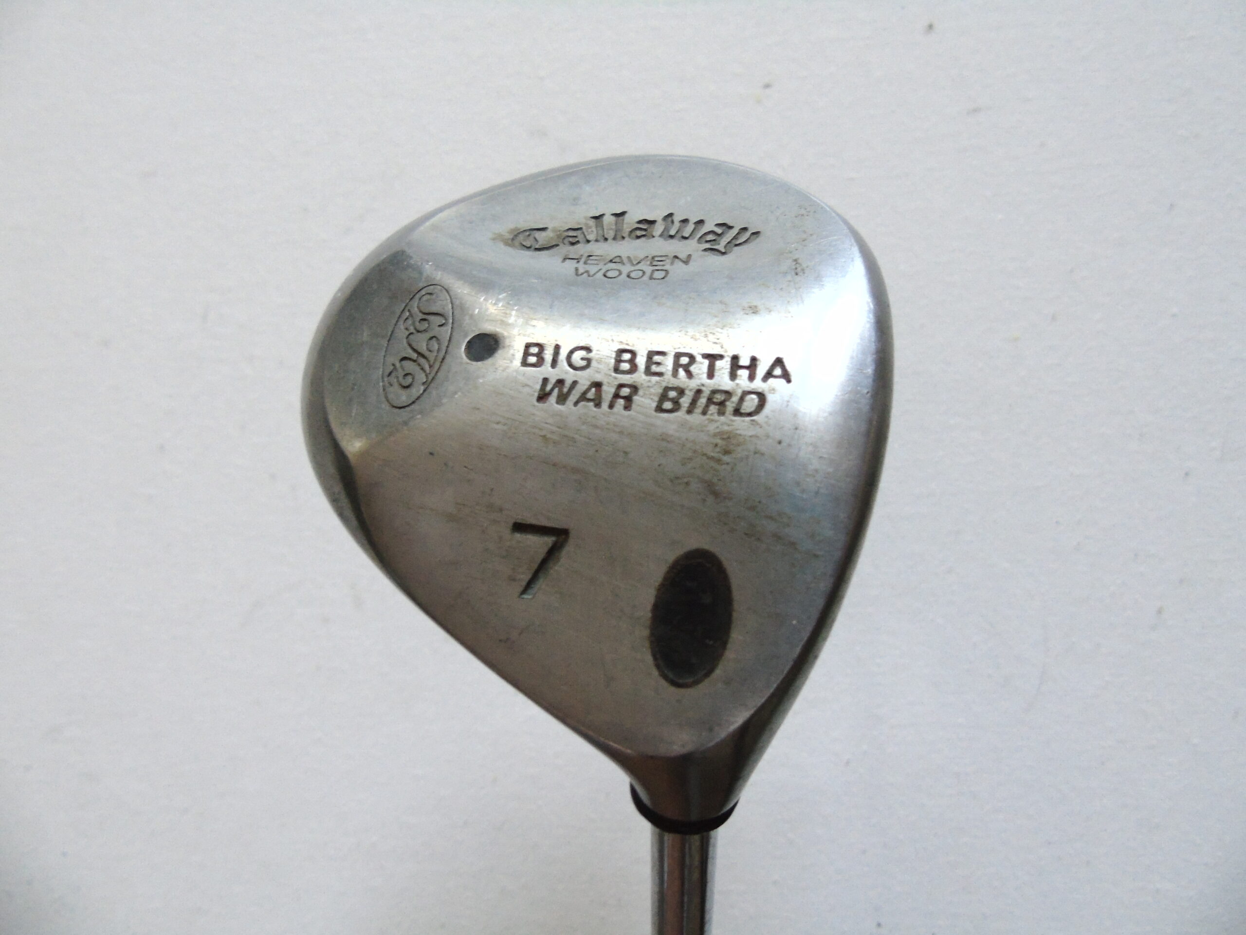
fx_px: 900
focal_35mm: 25
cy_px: 468
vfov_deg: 54.9
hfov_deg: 69.4
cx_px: 623
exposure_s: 1/30
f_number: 3.4
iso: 400
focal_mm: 4.4
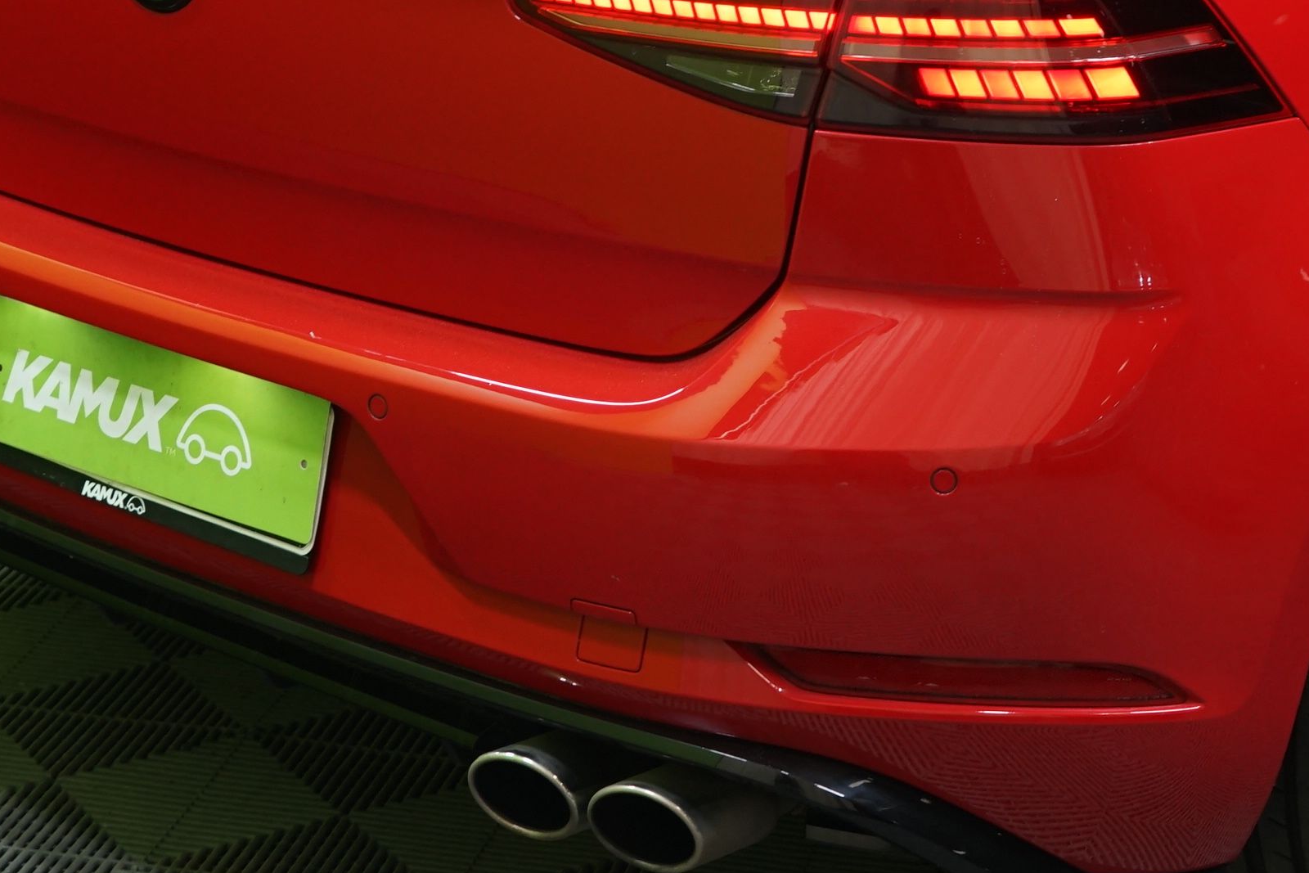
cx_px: 531
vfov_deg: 14.9
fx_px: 3309
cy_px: 91
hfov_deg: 22.3
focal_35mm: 91
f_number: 5
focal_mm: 37
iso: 800
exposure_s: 1/20
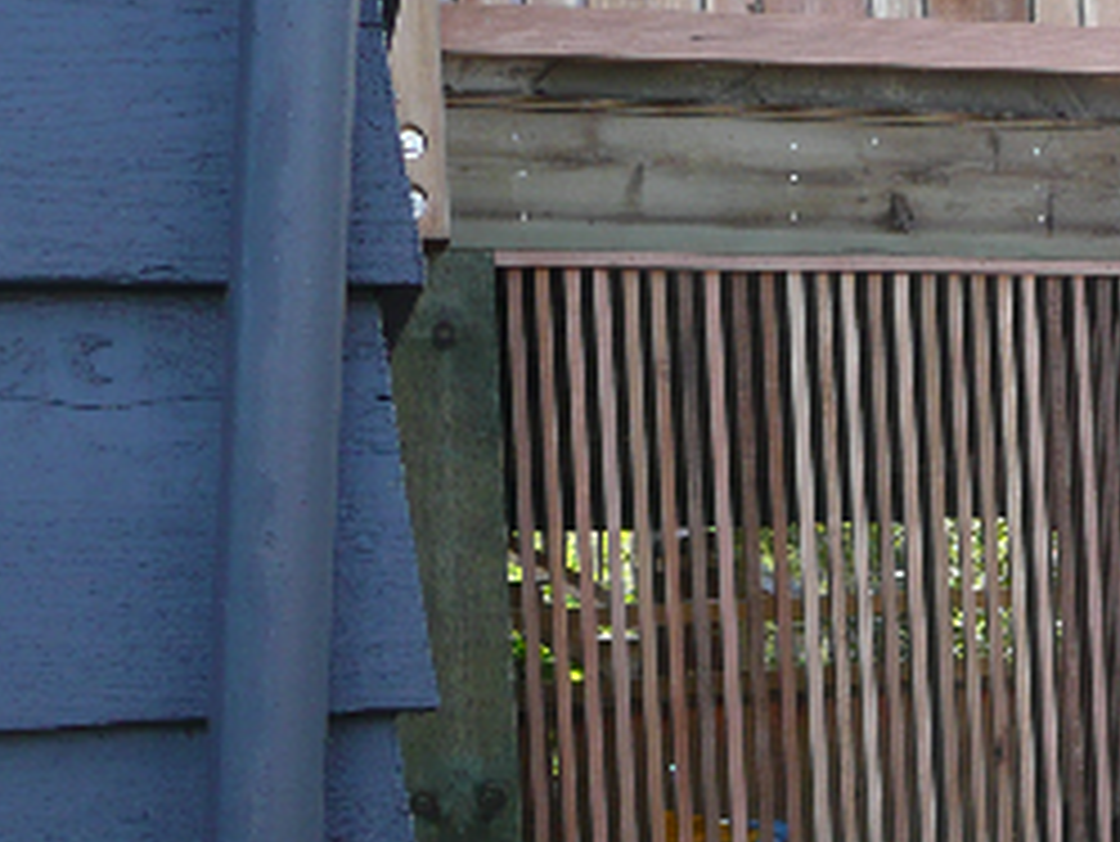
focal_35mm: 72
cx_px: 1327
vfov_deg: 20.3
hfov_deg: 24.6
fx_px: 2331
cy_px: 612
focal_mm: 4.6
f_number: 3.3
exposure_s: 1/125
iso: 100
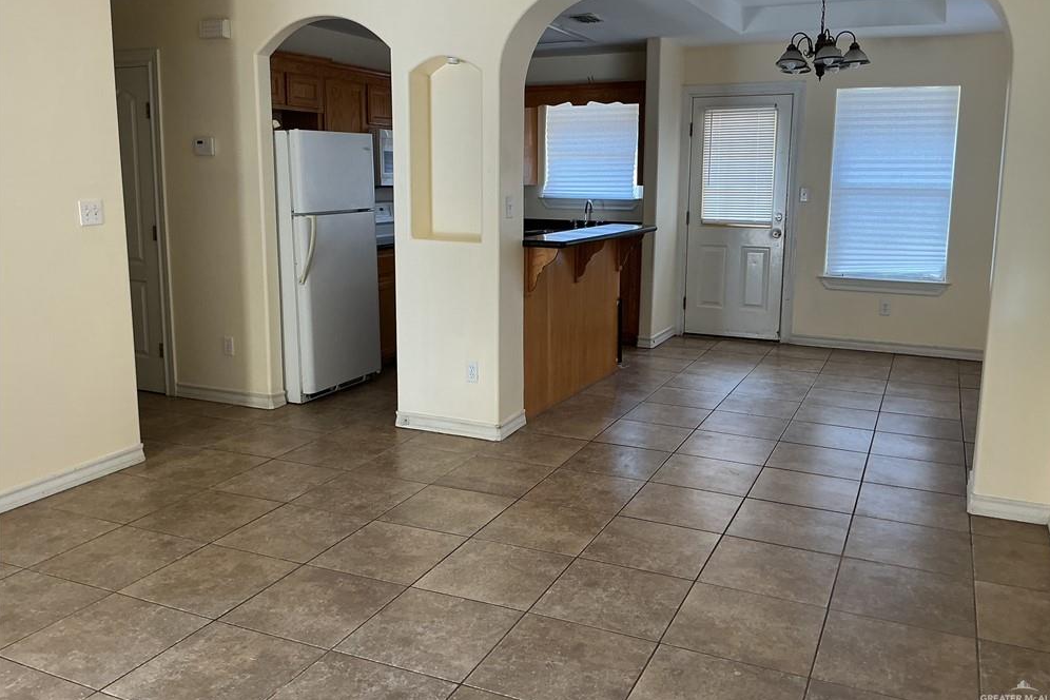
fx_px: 904
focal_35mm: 31
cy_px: 316
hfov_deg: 60.3
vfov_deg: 42.3
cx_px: 537
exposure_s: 1/60
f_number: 1.8
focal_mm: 3
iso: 40
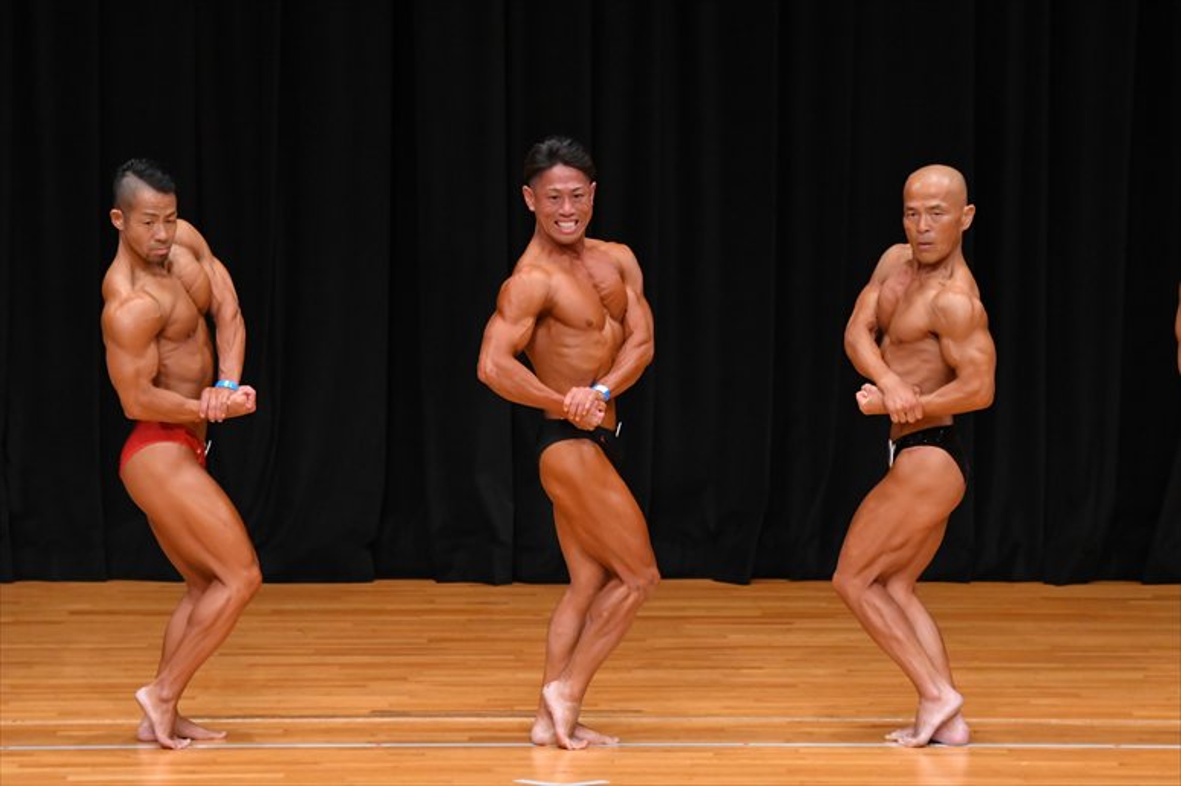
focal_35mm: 270
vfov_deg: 5.1
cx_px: 590
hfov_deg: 7.6
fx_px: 8853
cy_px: 393
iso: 3200
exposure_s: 1/400
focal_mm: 180
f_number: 5.6
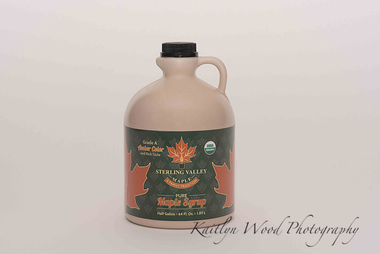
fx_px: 906
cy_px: 127
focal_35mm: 86
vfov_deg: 15.9
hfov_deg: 23.7
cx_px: 190
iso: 400
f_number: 13
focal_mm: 85
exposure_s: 1/100
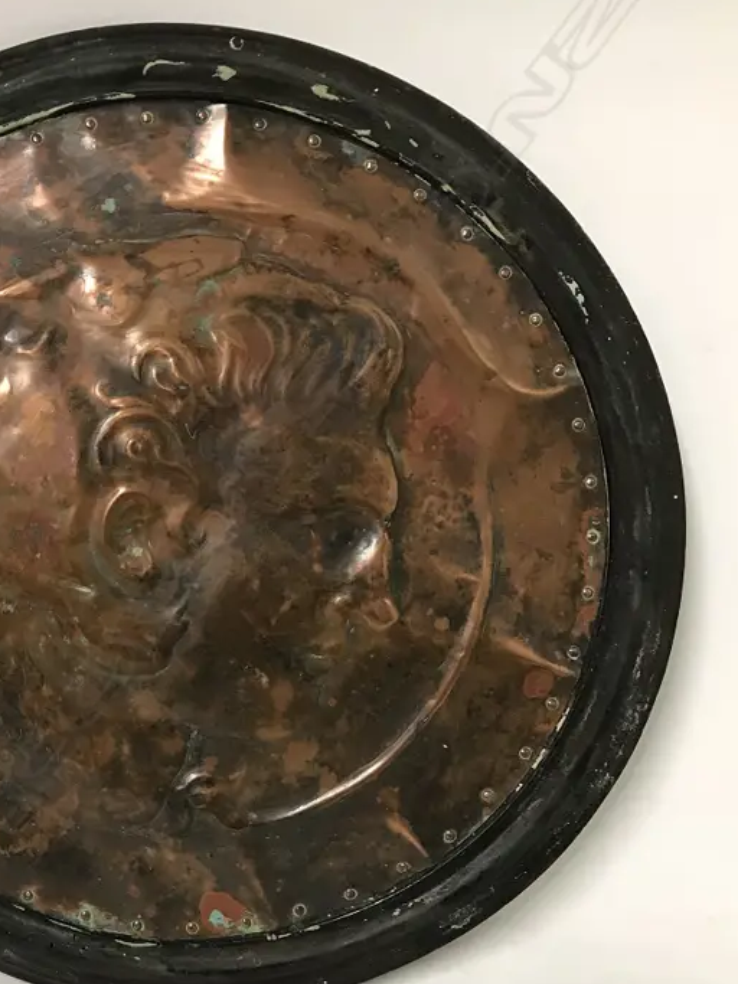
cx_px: 189
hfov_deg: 33.7
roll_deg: -0.3
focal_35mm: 42
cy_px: 562
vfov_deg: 44.7
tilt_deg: -15.7
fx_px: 1194
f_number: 1.8
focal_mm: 3.99
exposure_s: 1/17
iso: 50
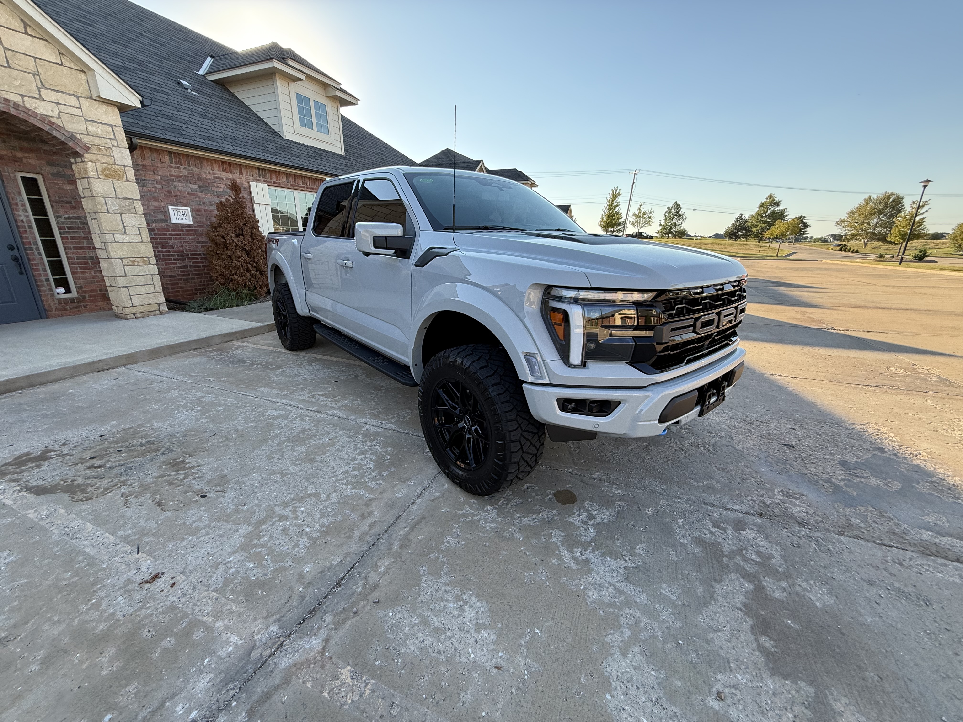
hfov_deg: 102.1
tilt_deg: -16.1
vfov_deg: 85.7
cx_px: 482
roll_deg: +0.0
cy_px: 361
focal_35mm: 14
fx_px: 389
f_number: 2.2
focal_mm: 2.22
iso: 80
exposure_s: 1/400
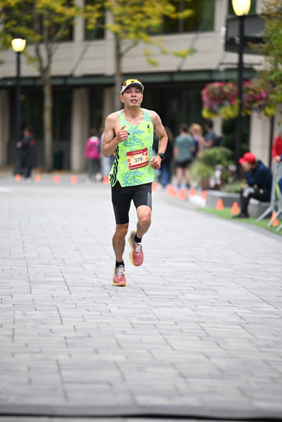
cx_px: 141
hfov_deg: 6.9
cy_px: 211
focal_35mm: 200
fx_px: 2348
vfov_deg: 10.3
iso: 1600
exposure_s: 1/1250
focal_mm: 200
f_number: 2.8
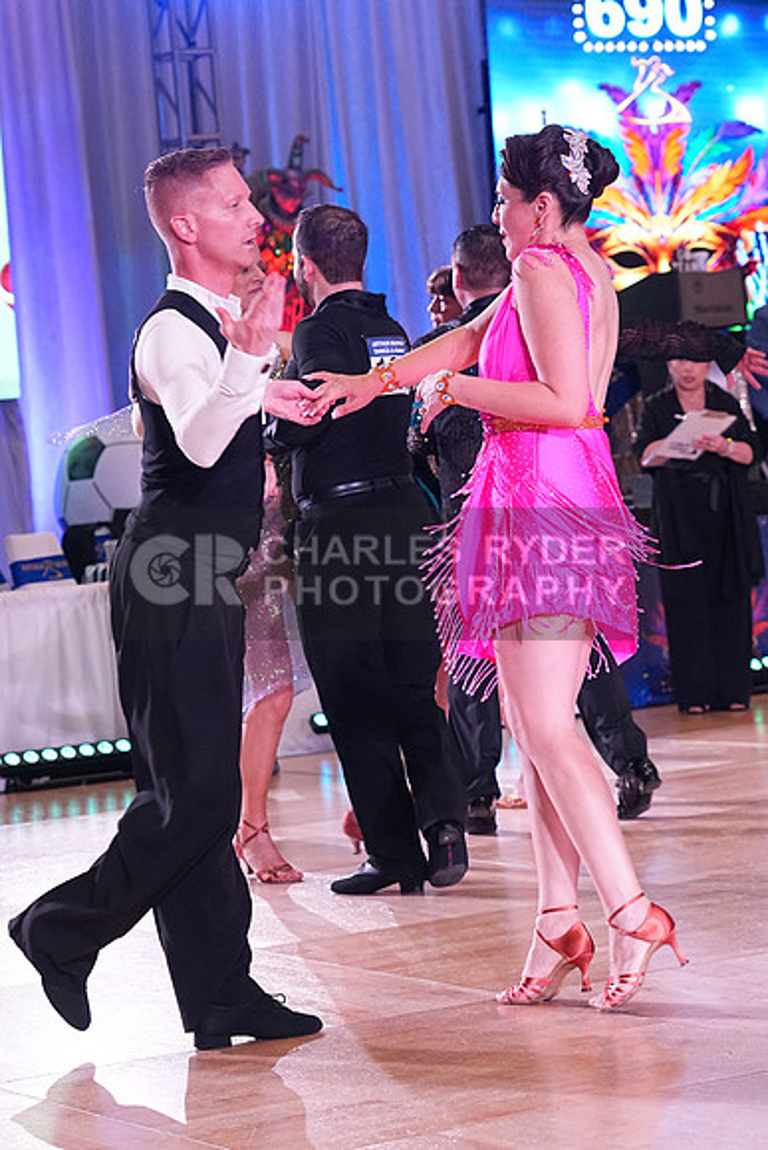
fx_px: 3358
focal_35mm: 105
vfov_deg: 19.5
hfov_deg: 13.0
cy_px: 575
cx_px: 384
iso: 3200
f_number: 4.5
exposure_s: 1/400
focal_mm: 70
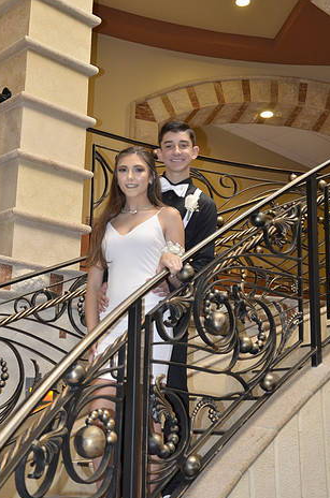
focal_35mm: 51
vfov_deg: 39.2
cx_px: 128
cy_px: 241
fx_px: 700
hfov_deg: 26.5
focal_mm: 27
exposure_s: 1/30
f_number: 3.8
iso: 800
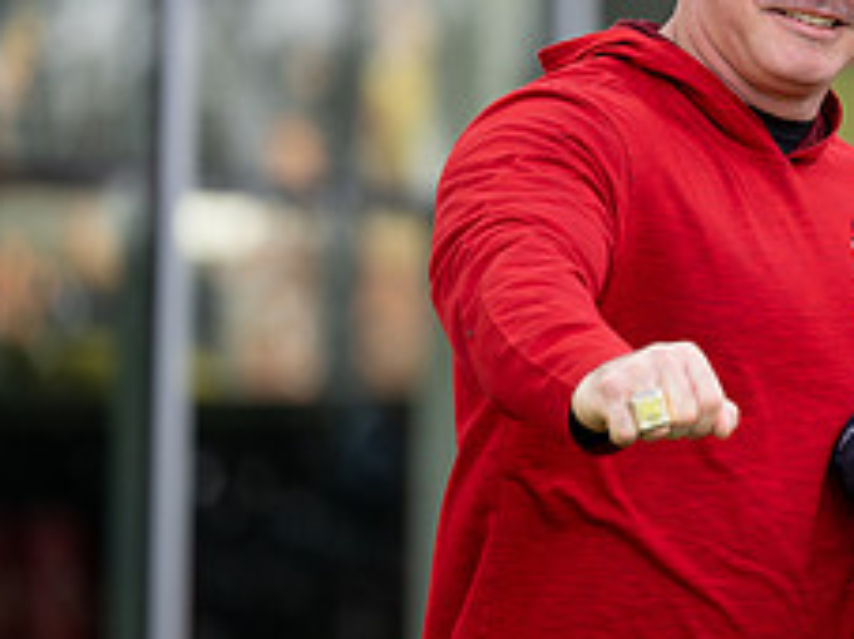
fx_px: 10603
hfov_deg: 4.6
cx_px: 914
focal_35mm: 430
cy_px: 246
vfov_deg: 3.5
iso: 100
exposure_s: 1/400
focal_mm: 175
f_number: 2.8
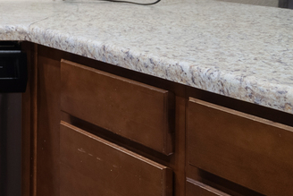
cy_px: -66
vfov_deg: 16.3
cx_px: -381
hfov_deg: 15.7
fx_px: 643
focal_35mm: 79
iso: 500
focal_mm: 16
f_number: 4
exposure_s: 1/80
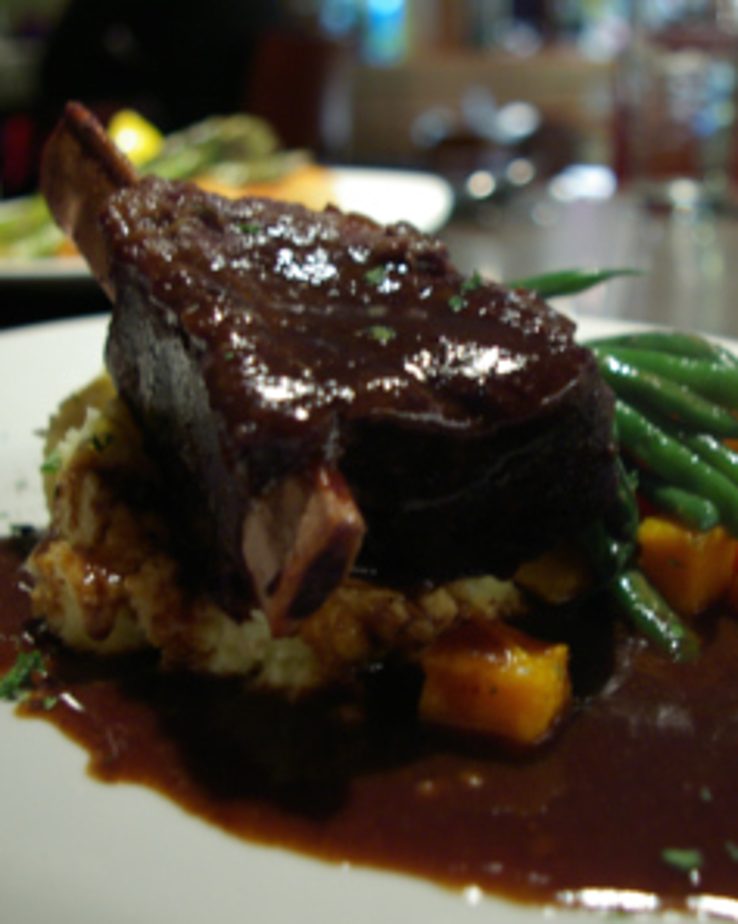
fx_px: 1361
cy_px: 436
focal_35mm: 50
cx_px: 492
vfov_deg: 37.5
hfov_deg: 30.1
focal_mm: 21
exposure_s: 1/1.43
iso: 400
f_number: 4
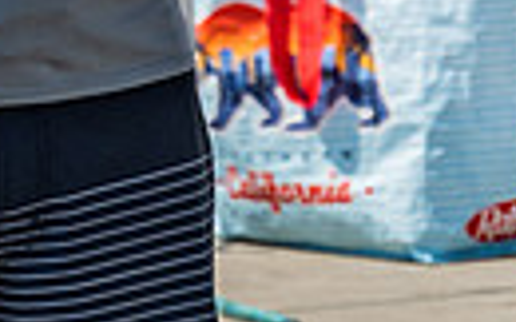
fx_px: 22635
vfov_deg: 0.8
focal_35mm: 1611
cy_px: -738
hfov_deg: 1.3
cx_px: -47
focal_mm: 200
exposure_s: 1/640
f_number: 6.3
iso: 125
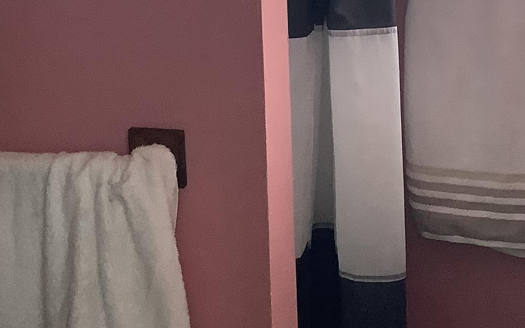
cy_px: -82
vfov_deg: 16.7
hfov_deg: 27.8
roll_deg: +1.0
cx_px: 302
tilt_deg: -6.7
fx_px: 1059
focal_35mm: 74
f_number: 2.4
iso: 80
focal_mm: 3.3
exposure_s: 1/50
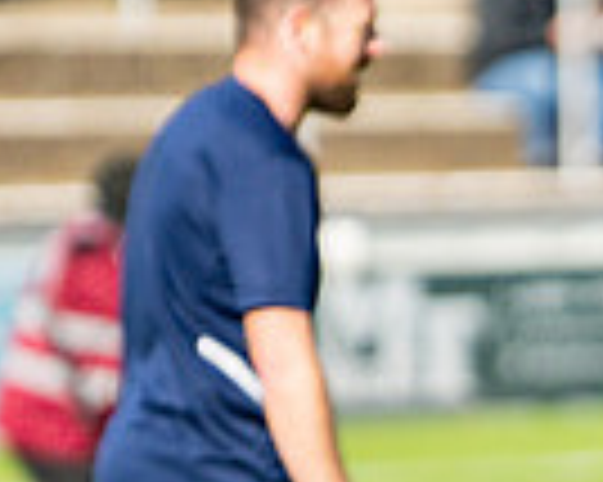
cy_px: 591
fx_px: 15248
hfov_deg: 2.3
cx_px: 761
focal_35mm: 855
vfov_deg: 1.8
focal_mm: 85
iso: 100
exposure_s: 1/5000
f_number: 1.4
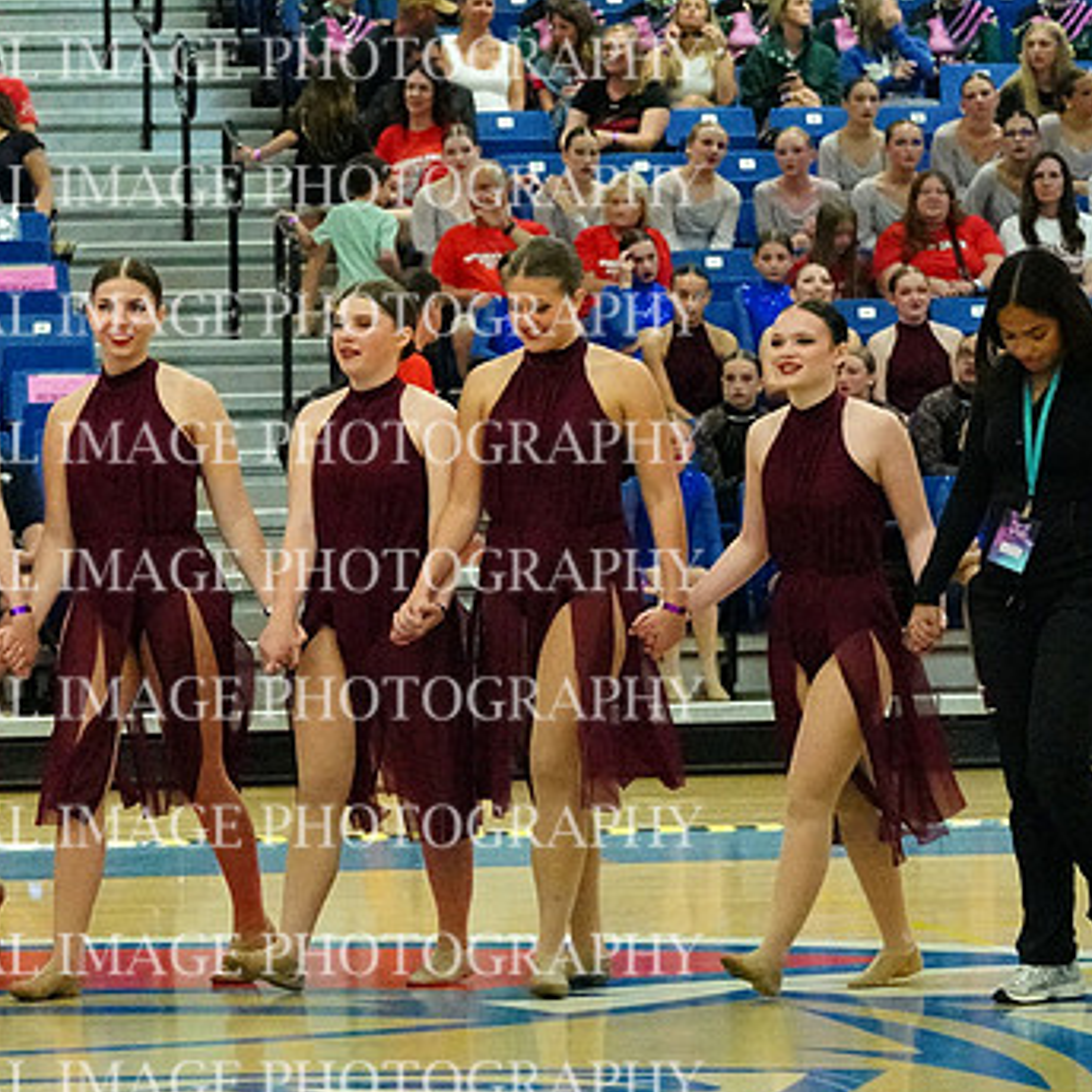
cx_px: 244
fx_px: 7067
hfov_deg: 8.8
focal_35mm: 198
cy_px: 506
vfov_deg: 8.8
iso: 25600
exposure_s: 1/1000
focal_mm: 92
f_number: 4
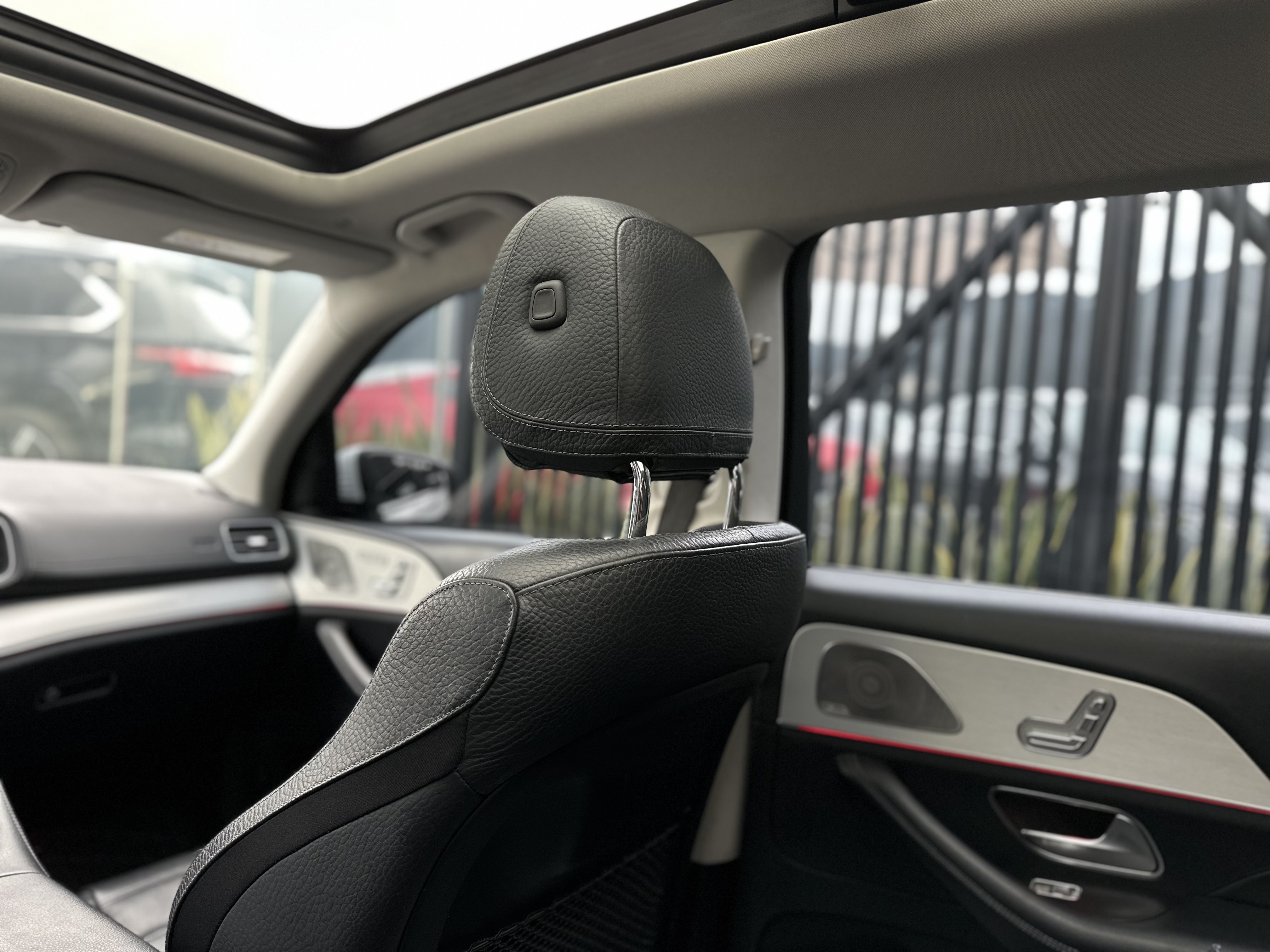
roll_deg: -5.1
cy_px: 476
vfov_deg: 56.8
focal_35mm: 24
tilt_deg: -2.5
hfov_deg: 71.6
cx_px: 635
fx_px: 881
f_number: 1.78
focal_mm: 6.86
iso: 200
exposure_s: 1/121
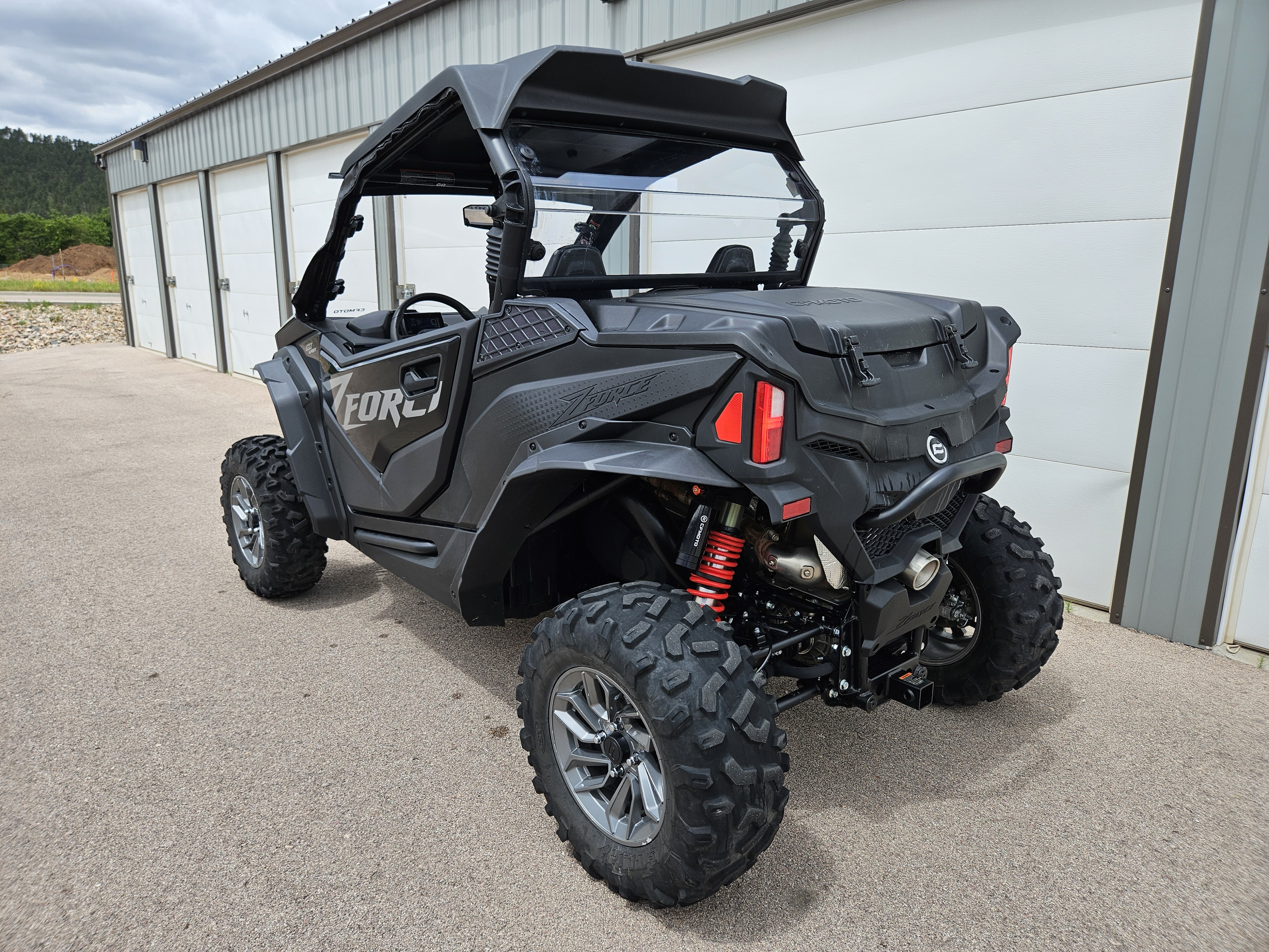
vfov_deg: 58.9
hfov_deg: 73.9
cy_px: 476
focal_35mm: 23
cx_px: 634
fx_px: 843
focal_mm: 5.4
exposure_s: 1/1195
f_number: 1.8
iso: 25
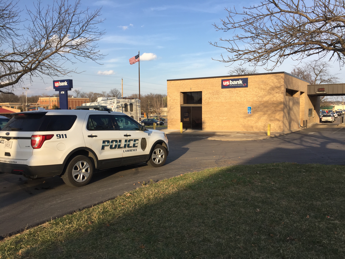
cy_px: 130
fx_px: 289
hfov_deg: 61.7
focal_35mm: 29
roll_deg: -0.6
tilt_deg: -6.2
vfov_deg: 48.2
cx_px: 172
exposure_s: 1/1130
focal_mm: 4.15
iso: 32
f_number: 2.2
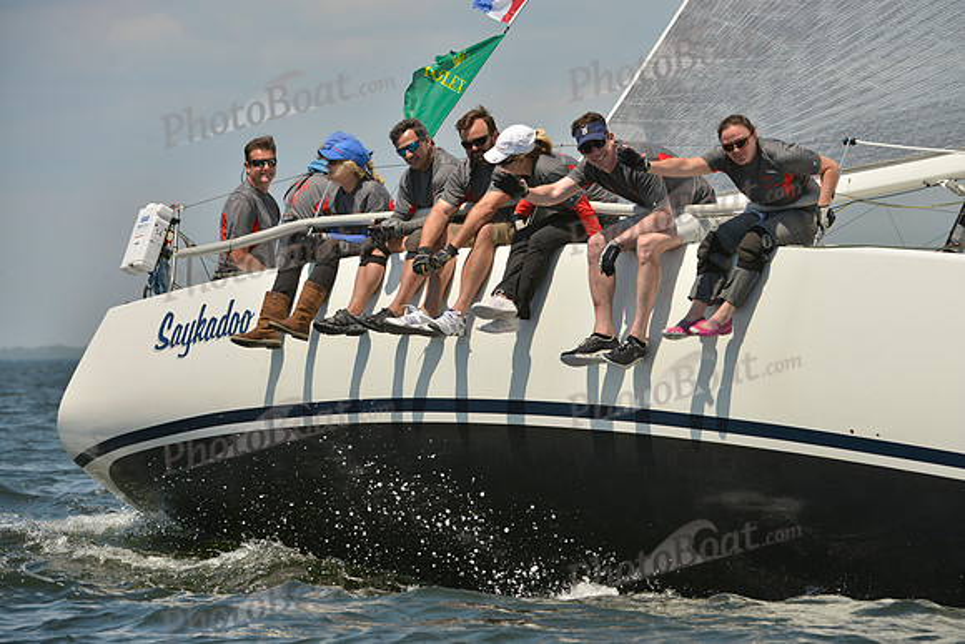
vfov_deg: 6.2
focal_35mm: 220
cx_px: 482
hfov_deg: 9.4
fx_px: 5898
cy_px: 322
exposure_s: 1/1250
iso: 280
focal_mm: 220
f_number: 8
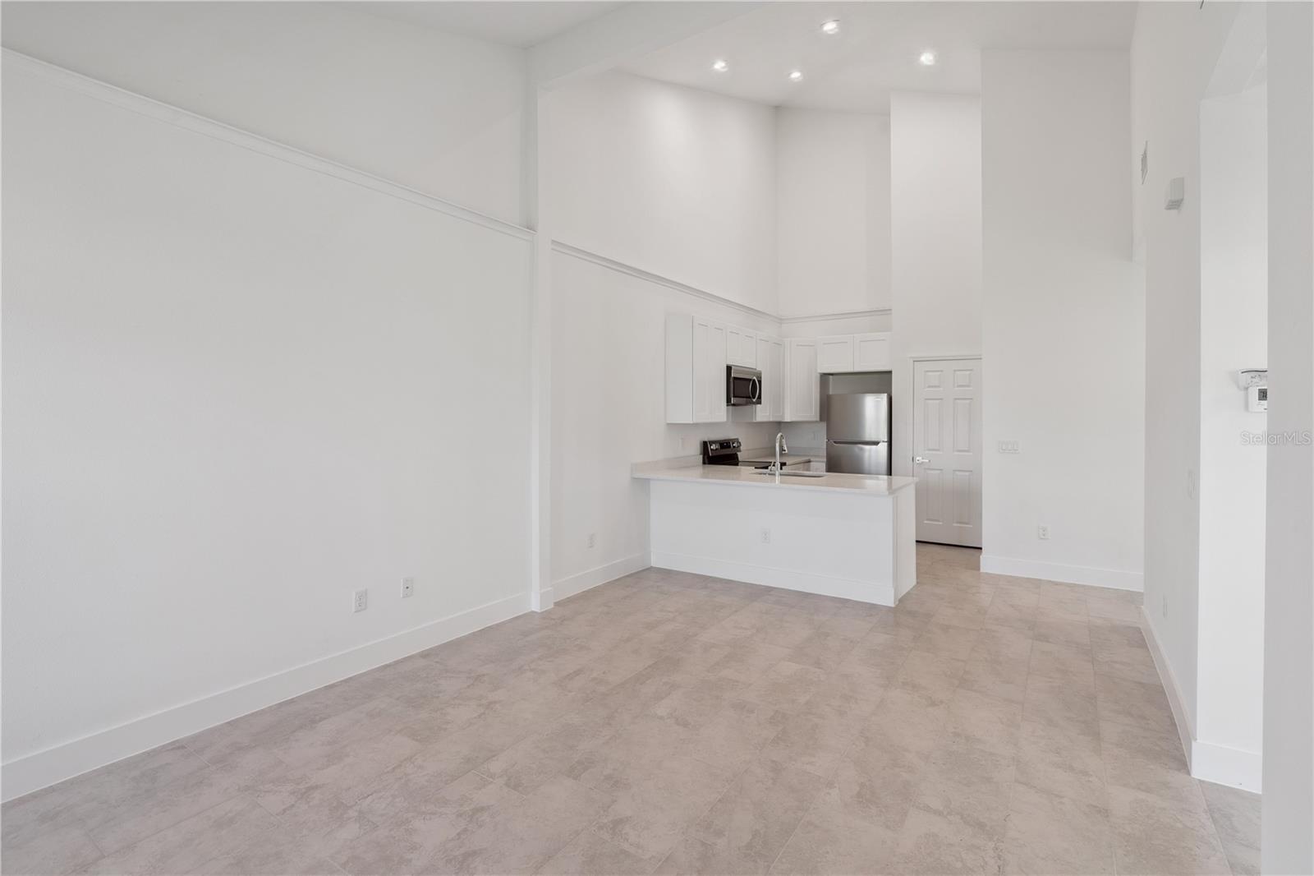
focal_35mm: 16
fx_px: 584
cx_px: 657
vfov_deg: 73.7
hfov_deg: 96.7
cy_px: 438
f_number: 9
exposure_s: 1/25
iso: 100
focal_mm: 16
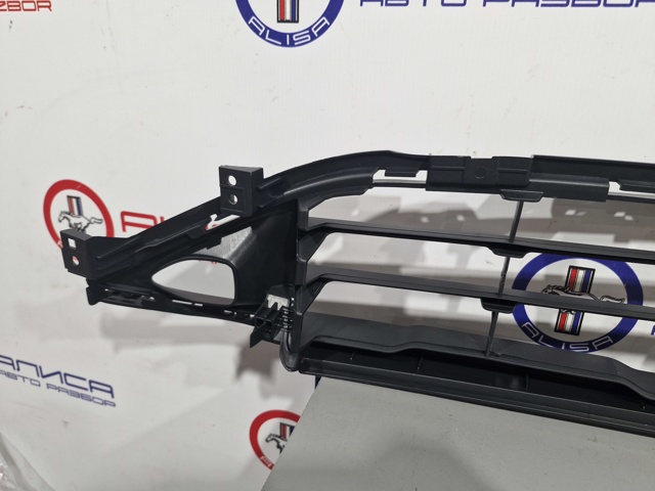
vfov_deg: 58.9
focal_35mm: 23
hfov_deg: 73.9
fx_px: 435
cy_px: 246
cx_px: 328
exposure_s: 1/100
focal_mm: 5.54
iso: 320
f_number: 1.8
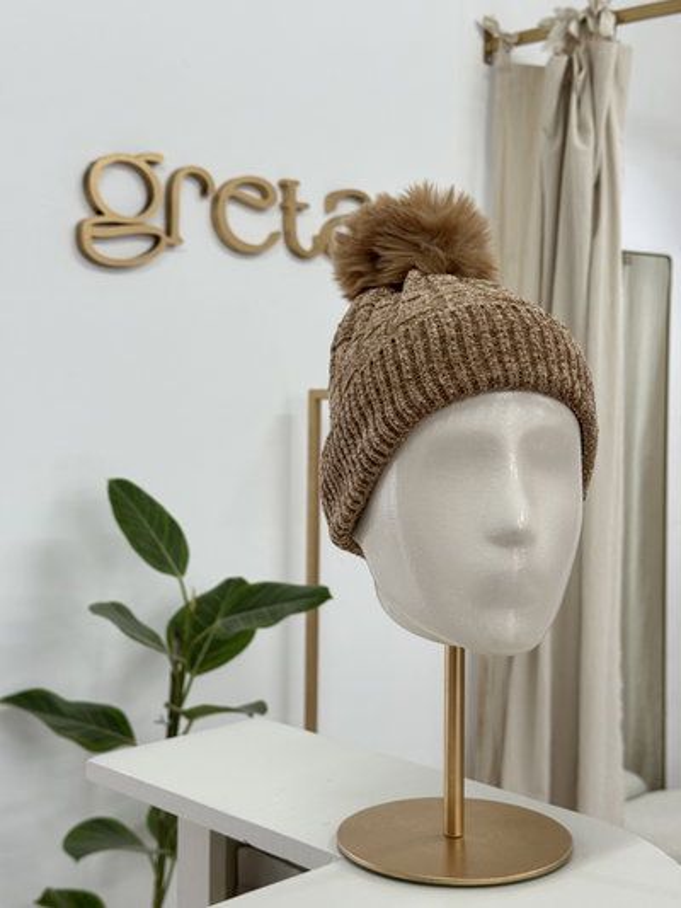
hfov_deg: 30.3
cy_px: 454
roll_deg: +0.2
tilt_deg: -2.1
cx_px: 340
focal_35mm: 48
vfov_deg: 39.6
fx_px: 1259
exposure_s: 1/50
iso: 64
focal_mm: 6.76
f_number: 1.78
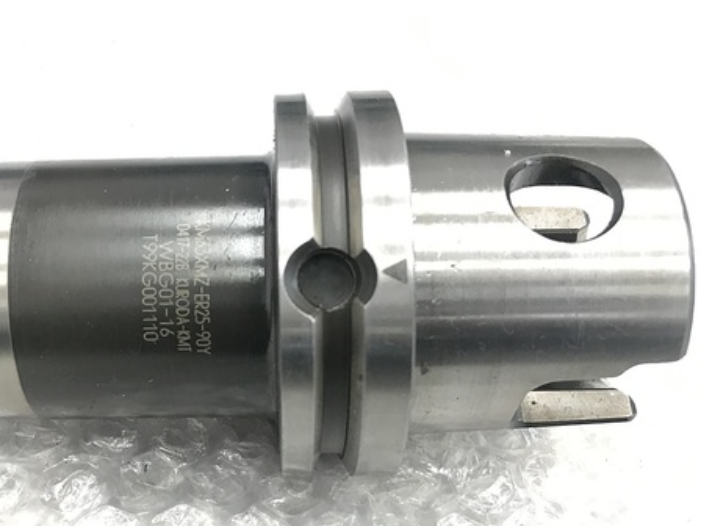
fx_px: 810
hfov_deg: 45.9
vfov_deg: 35.9
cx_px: 221
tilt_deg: -52.1
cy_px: 304
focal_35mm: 40
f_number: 1.8
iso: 40
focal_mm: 3.99
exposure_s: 1/15
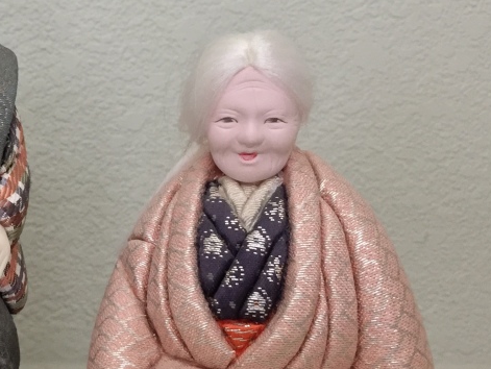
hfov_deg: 28.6
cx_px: -13
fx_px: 894
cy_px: 181
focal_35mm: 63
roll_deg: -0.3
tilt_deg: -1.5
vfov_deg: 23.3
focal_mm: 4.15
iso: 200
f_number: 2.2
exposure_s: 1/30
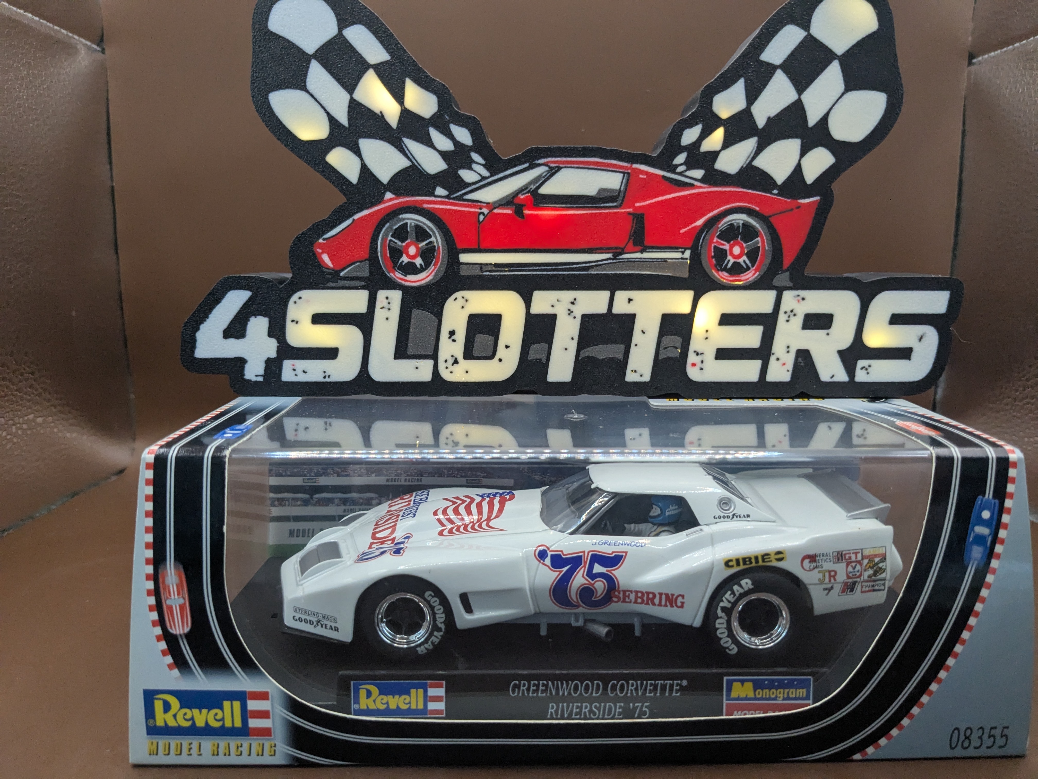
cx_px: 519
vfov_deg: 51.4
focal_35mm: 27
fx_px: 810
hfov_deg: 65.3
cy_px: 390
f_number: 1.73
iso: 427
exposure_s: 1/99.9
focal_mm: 4.38
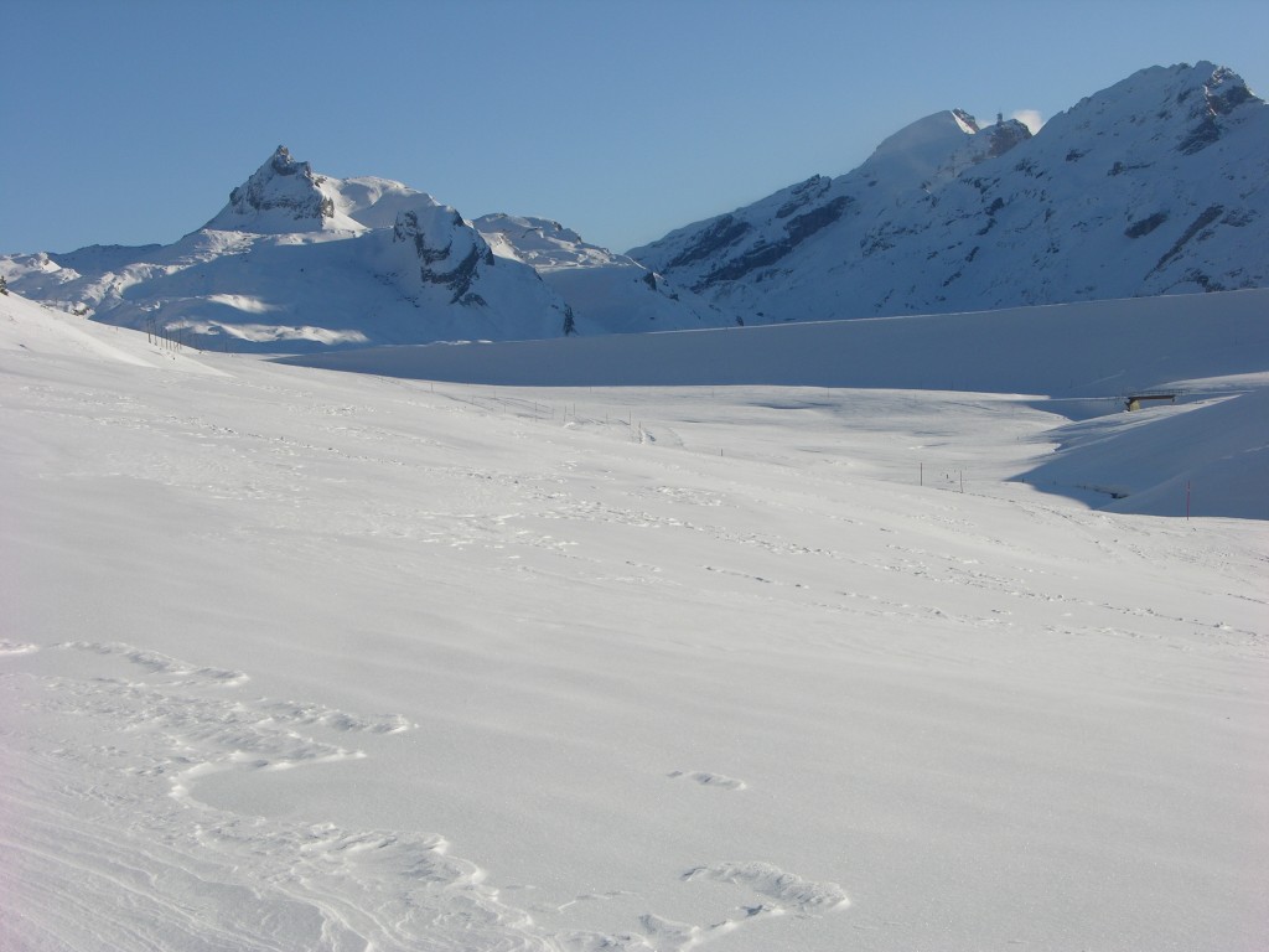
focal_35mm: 66
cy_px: 476
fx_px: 2420
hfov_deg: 29.4
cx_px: 634
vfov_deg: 22.3
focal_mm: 16.8
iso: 50
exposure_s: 1/358
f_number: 6.5
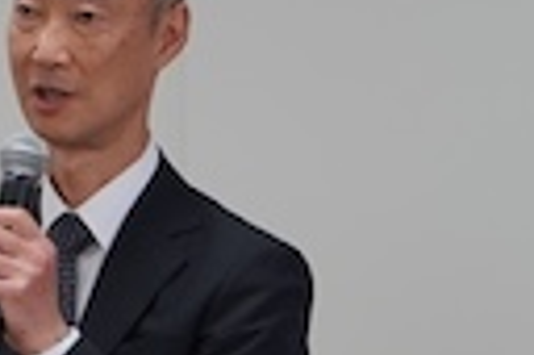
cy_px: 390
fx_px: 6296
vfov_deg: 3.2
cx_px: -4
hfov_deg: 4.8
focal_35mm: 425
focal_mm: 73
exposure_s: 1/160
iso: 320
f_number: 4
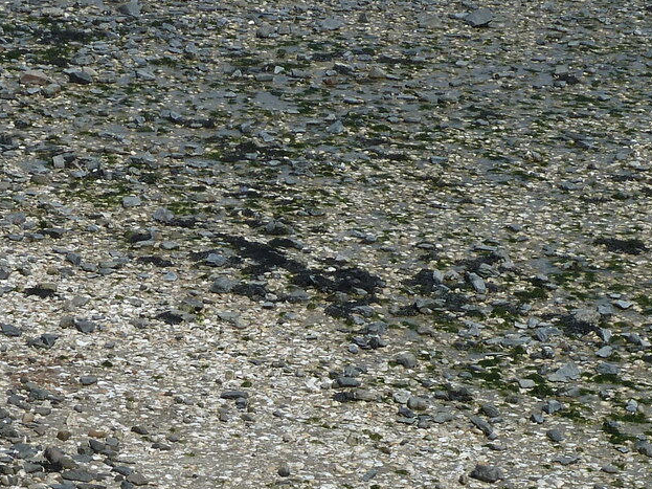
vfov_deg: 8.5
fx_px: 3239
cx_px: 213
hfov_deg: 11.5
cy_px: 584
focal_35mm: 172
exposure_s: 1/640
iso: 80
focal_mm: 11
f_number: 5.6
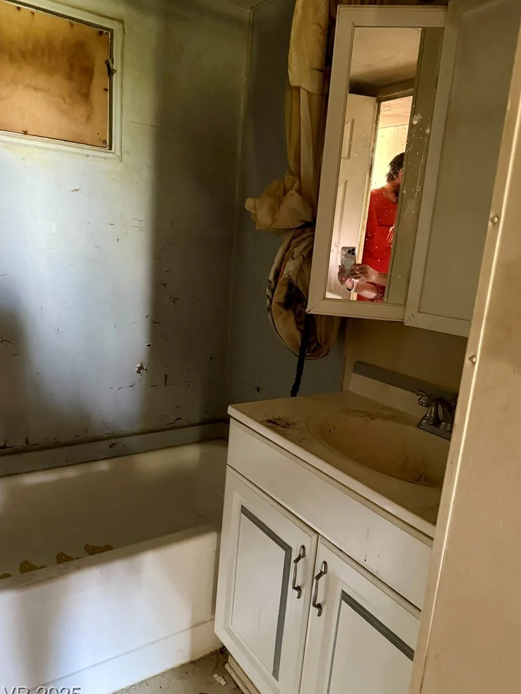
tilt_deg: -10.9
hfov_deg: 54.9
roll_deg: -4.8
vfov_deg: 69.4
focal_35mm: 25
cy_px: 353
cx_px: 257
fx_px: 502
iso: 1000
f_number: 1.78
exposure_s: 1/34
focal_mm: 6.76
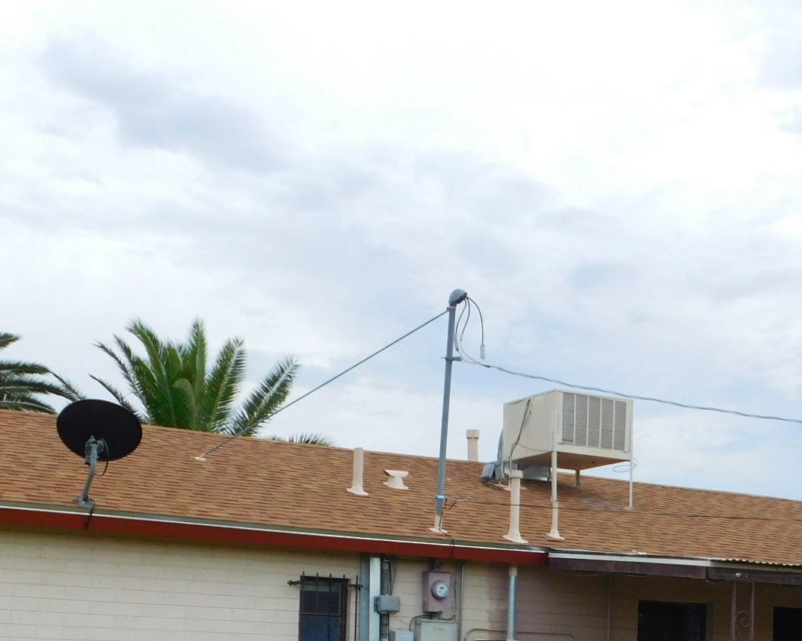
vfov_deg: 23.7
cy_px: 616
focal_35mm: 62
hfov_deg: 30.5
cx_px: 453
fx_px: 1471
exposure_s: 1/640
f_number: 3.2
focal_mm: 5.3
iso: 125
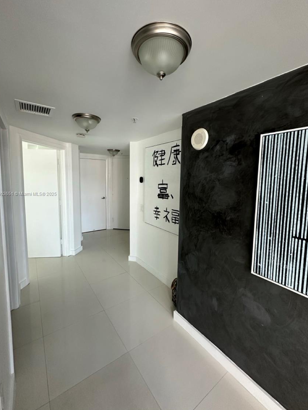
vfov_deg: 98.1
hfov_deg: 81.7
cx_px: 154
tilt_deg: -5.8
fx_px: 178
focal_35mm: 15
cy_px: 194
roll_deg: -1.3
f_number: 2.2
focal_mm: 2.22
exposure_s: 1/99
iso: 200
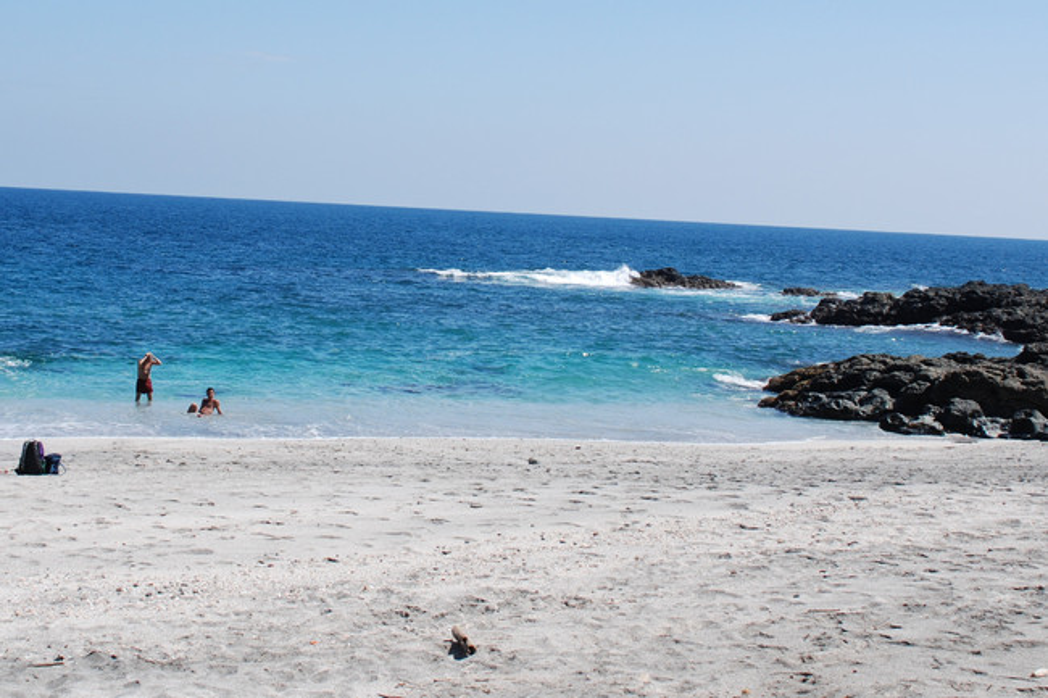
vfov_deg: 31.9
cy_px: 349
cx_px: 524
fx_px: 1222
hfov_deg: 46.4
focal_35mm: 42
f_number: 8
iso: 100
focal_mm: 28
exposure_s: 1/250
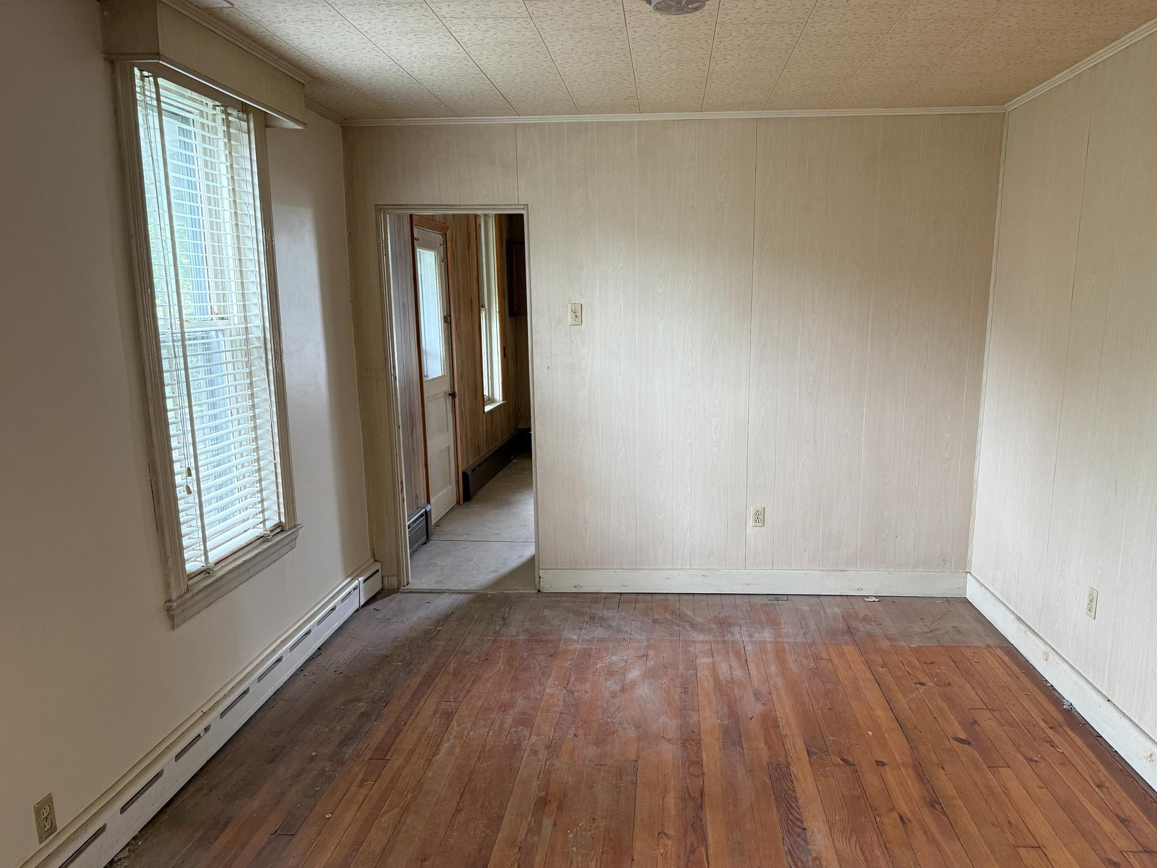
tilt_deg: -10.1
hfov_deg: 67.2
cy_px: 470
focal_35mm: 26
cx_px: 622
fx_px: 869
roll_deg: +0.5
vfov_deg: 53.0
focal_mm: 6.76
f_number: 1.78
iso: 320
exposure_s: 1/60
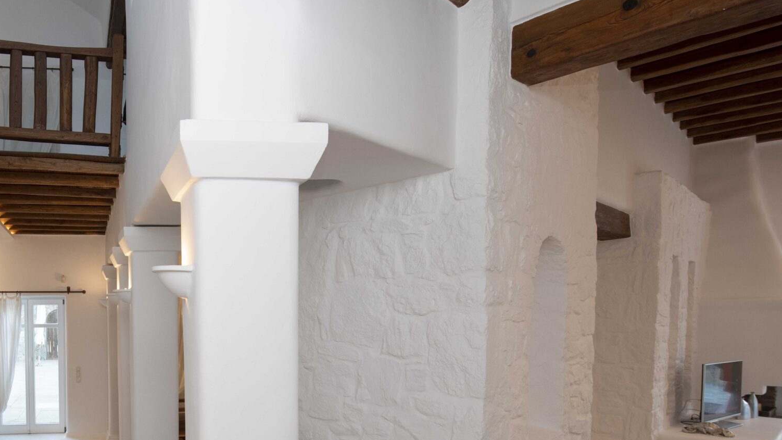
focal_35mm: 25
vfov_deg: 44.4
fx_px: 518
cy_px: 334
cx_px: 164
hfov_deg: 67.6
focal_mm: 14
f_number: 5.6
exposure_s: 1/60
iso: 400
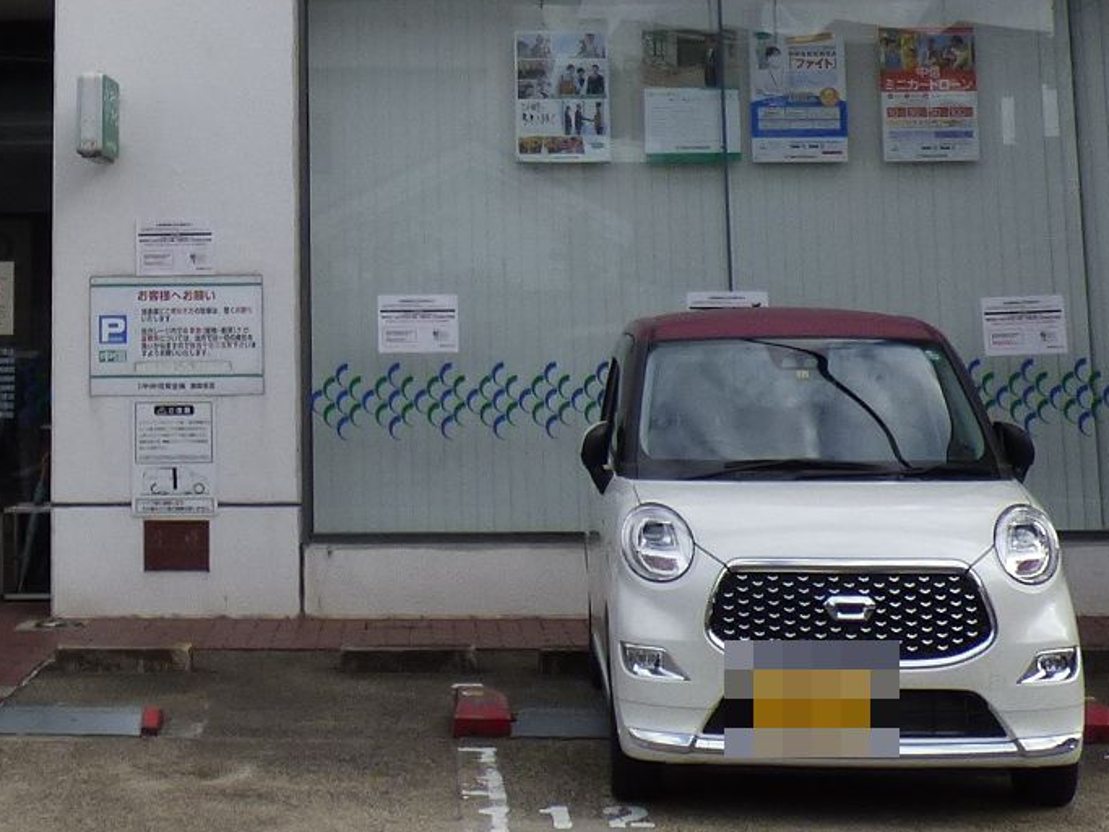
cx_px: 263
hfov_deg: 25.6
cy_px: -120
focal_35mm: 75
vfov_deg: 18.7
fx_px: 2402
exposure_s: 1/1000
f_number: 2.8
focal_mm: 3.58
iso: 100
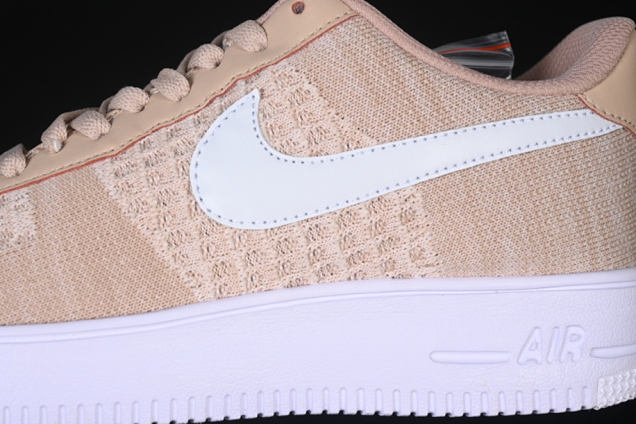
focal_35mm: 75
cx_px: 318
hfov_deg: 27.0
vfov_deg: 18.2
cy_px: 212
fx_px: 1325
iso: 160
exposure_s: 1/80
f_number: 7.1
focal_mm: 50
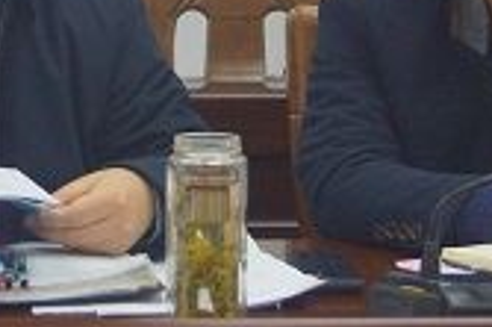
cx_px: 65
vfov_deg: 8.7
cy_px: 22
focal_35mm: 158
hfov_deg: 13.0
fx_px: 2150
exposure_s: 1/100
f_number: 5
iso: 1600
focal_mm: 35
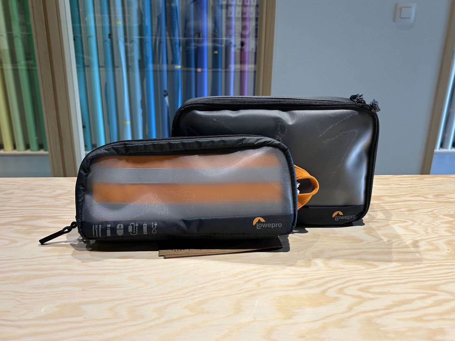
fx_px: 381
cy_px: 160
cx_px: 227
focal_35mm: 29
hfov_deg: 61.7
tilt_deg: -18.5
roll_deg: -0.6
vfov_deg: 48.2
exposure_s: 1/50
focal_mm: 5.7
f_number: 1.5
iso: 125
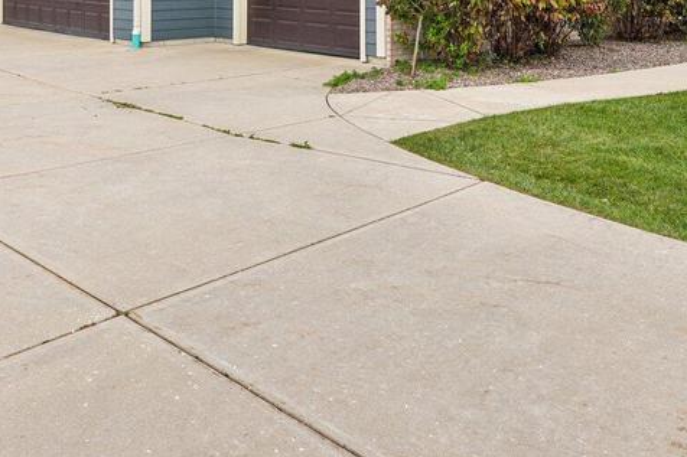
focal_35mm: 44
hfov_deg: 44.2
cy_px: -125
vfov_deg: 26.2
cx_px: 320
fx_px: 846
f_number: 8
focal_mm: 16.5
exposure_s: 1/160
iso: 100
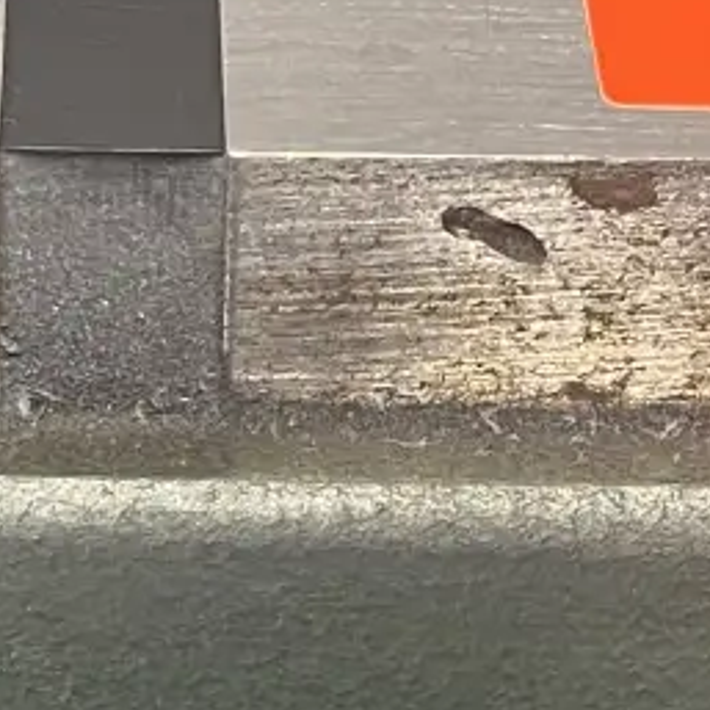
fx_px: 3991
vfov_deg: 10.2
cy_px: 423
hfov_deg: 10.1
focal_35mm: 172
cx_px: 86
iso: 200
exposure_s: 1/50
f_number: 1.6
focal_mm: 5.1
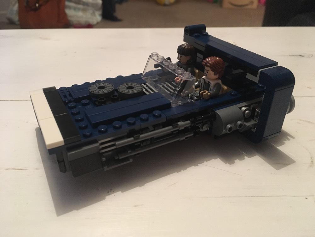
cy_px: 118
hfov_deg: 61.7
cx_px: 158
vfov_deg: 48.2
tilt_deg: -32.0
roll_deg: +0.2
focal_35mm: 29
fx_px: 264
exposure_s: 1/17
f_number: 2.2
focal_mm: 4.15
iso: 200
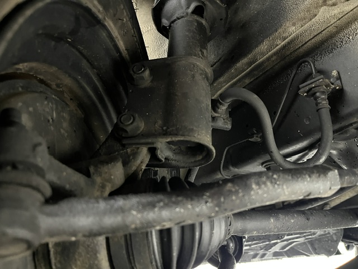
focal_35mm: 26
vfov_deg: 53.1
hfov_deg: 67.3
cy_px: 134
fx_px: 269
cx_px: 179
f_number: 1.6
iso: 800
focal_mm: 5.1
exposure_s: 1/25
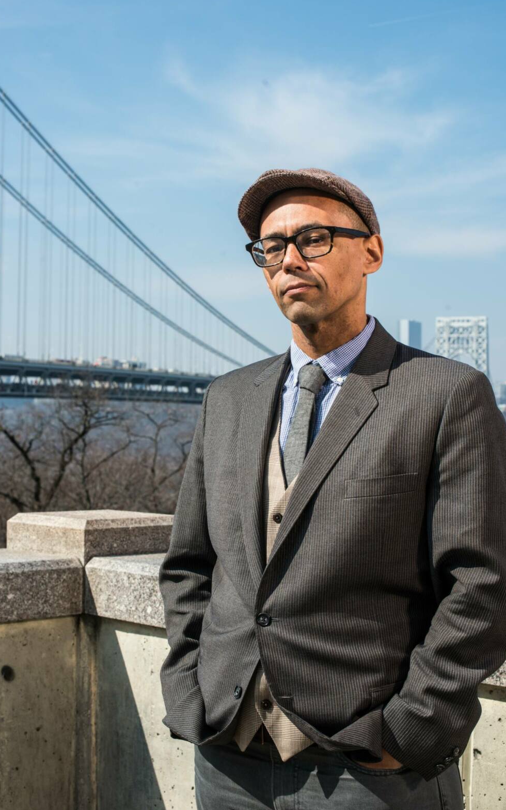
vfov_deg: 38.9
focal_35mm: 52
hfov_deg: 24.9
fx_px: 1148
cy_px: 402
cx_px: 247
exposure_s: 1/250
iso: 100
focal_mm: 50
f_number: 8
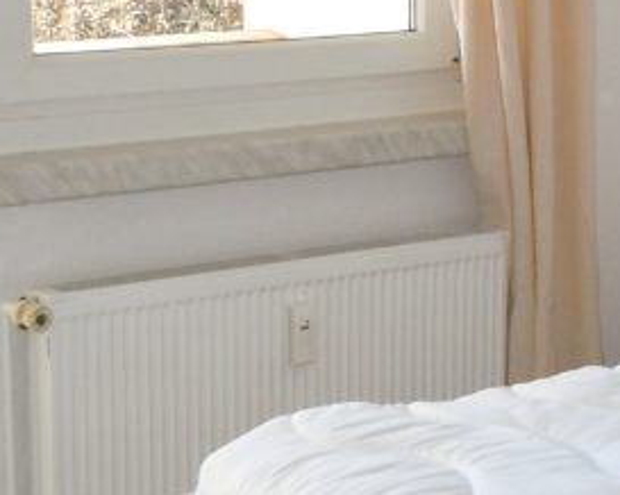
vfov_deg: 14.0
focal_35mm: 110
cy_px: 207
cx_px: 509
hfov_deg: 17.3
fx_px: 2017
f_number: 3.5
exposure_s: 1/80
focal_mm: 5.4
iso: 160
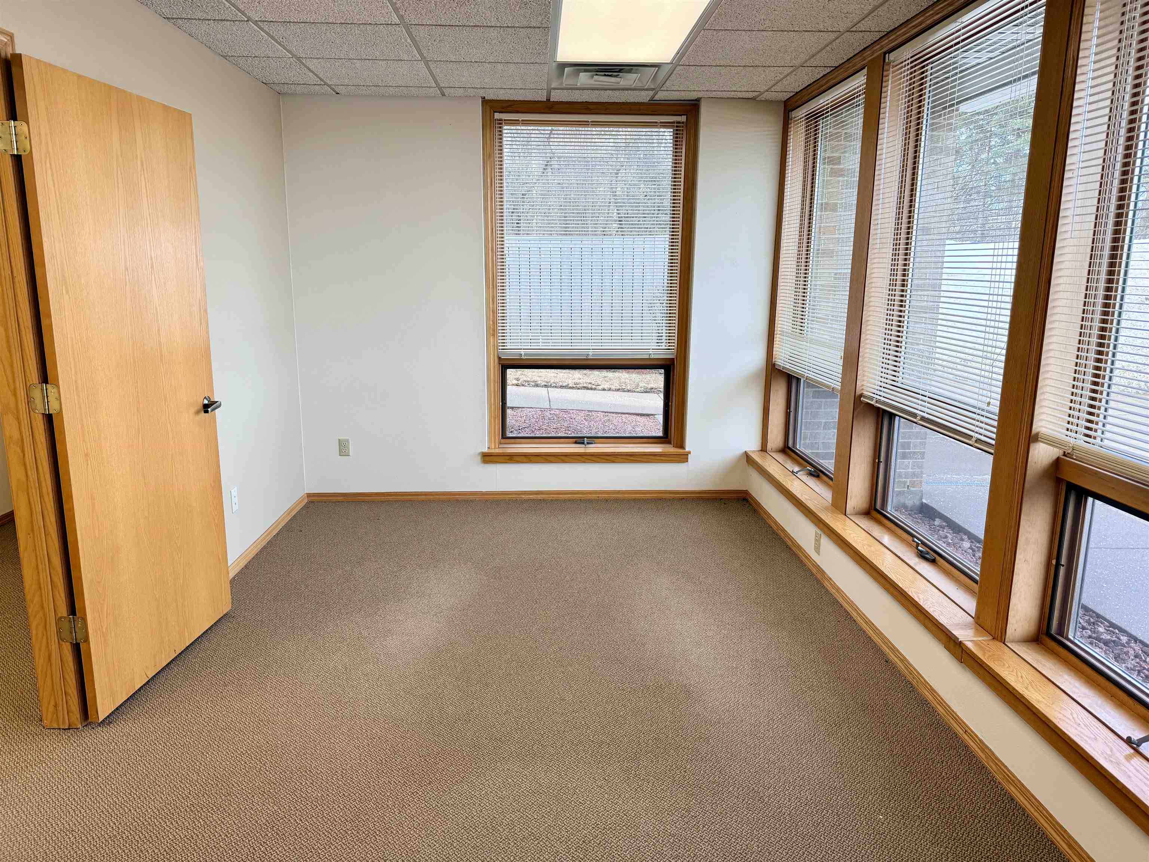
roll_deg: -0.6
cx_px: 574
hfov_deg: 71.6
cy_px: 431
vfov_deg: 56.8
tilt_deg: -10.4
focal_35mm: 24
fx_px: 797
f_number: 1.78
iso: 100
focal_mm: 6.76
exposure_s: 1/268
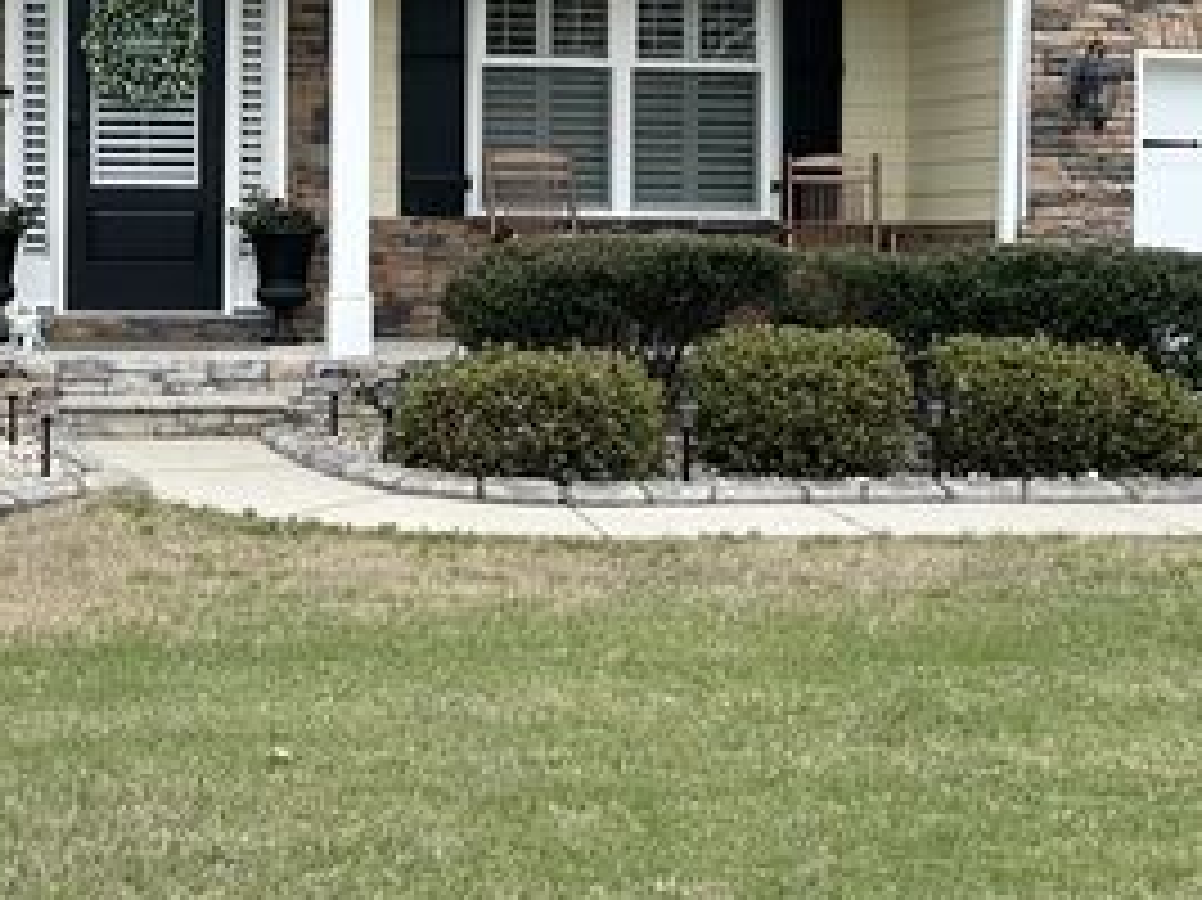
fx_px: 2499
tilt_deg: +0.7
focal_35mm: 72
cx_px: 410
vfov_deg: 20.3
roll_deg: -0.7
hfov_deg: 26.9
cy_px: 216
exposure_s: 1/1019
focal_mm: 6.86
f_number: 1.78
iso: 80
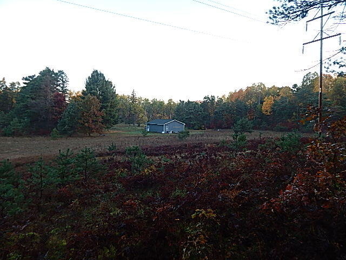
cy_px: 130
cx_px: 173
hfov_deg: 76.4
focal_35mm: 22
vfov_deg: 61.1
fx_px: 220
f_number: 3
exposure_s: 1/100
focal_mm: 4
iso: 125
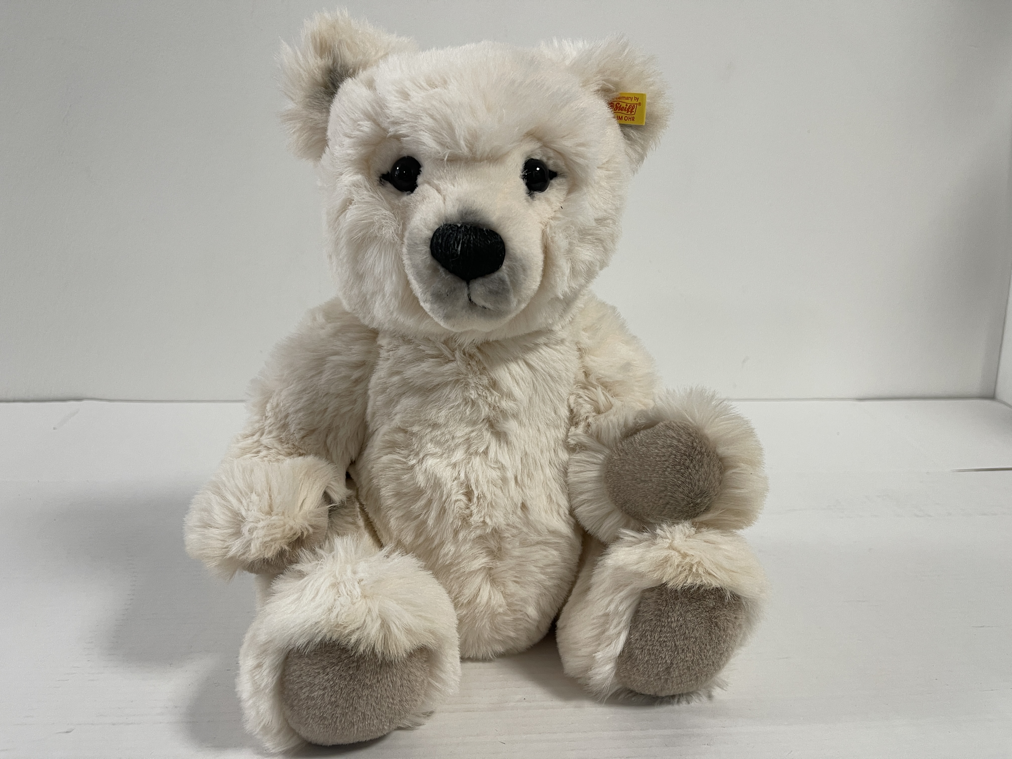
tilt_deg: -12.0
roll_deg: -0.9
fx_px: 731
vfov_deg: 54.9
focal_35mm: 25
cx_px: 506
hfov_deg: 69.4
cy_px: 380
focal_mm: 5.1
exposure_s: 1/50
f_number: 1.6
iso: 64
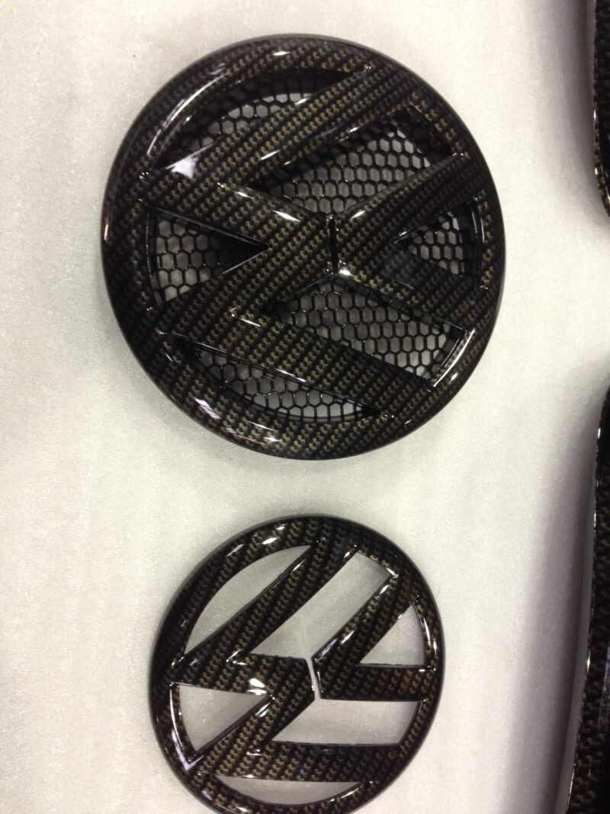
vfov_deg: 55.4
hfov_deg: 42.9
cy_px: 407
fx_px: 776
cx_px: 305
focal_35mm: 33
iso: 100
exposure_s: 1/20
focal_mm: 4.13
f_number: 2.4
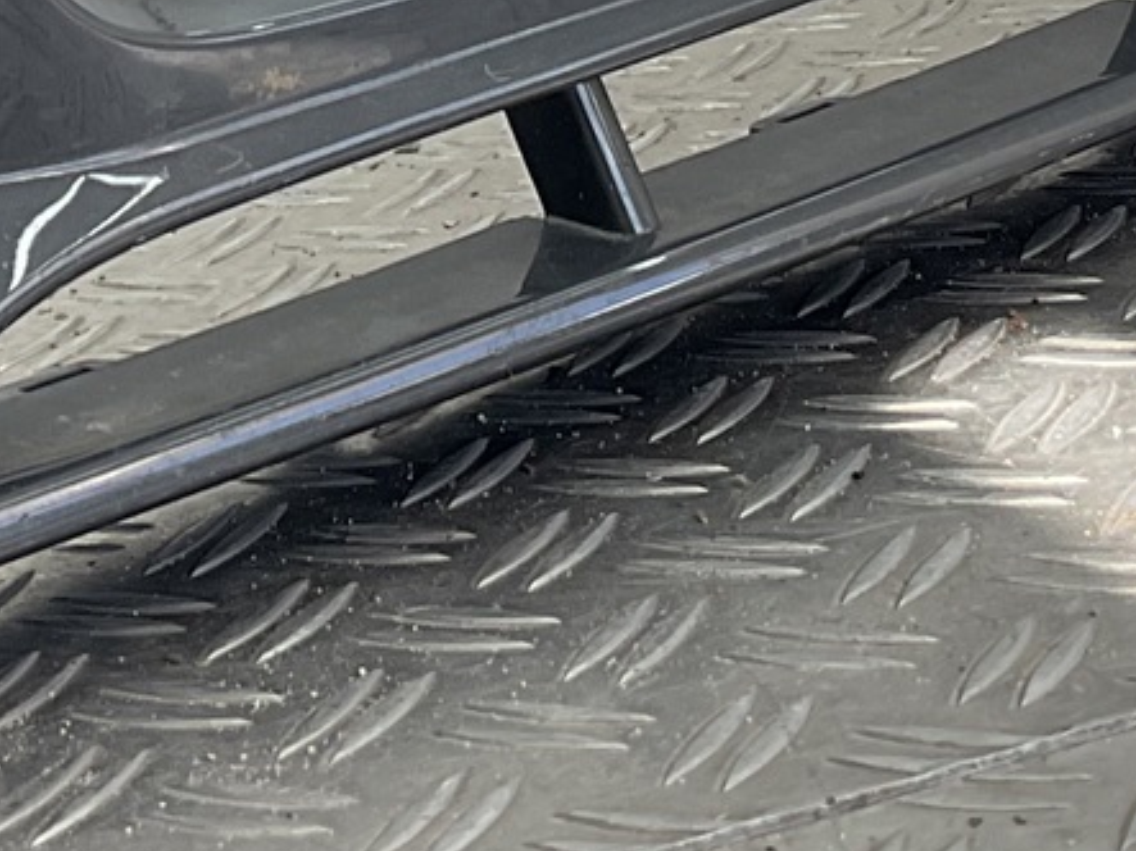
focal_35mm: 132
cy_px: -702
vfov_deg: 10.5
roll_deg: +9.2
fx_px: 4331
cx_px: 308
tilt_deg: -5.9
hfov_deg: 14.9
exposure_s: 1/121
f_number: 1.8
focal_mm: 3
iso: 16
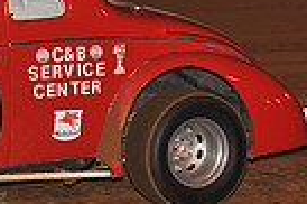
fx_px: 3611
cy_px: 40
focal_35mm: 424
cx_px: -119
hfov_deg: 4.8
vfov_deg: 3.2
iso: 800
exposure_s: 1/320
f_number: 6.3
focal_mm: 100
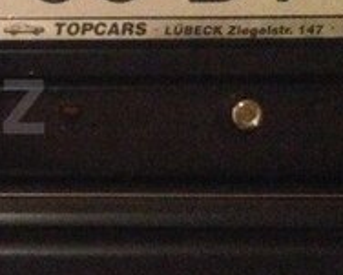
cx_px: -142
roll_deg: -0.8
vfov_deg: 13.7
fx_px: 1149
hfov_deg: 15.8
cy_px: 107
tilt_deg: -4.6
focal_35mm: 113
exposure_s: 1/15
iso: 1600
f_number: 2.4
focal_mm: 4.12
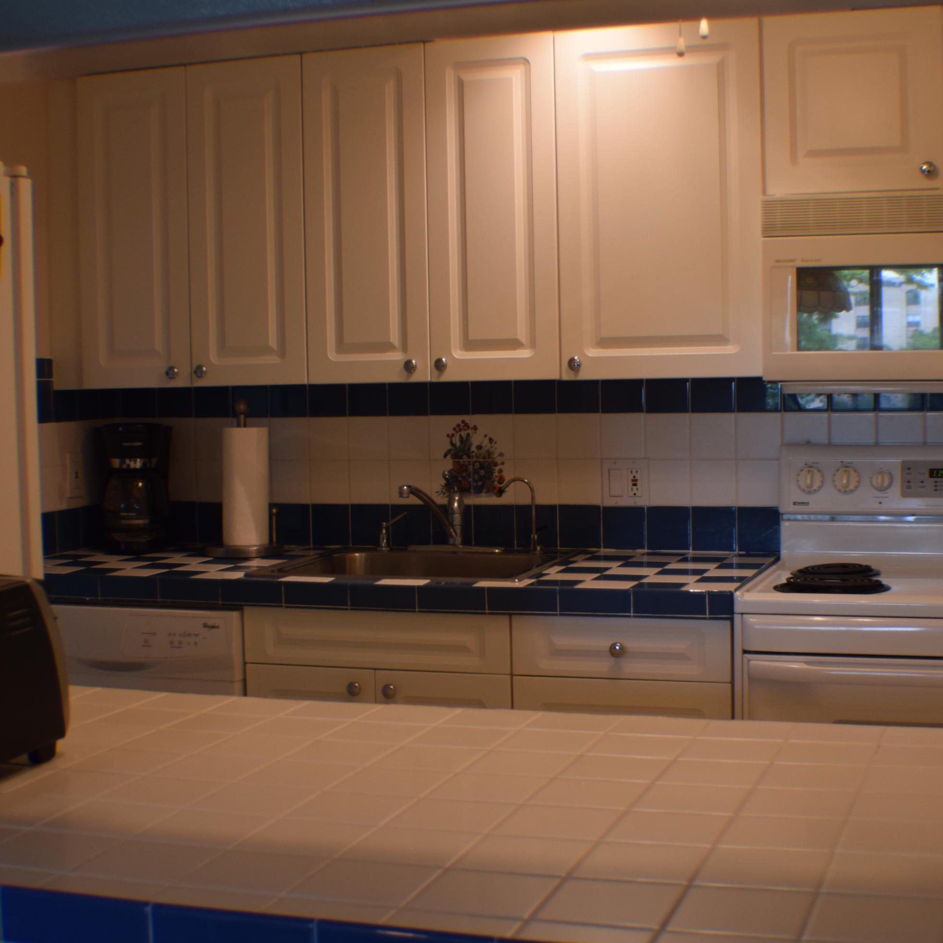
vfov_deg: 26.1
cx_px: 531
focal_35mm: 66
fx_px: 2034
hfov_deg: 26.1
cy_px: 474
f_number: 4.5
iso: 400
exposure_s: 1/60
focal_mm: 34
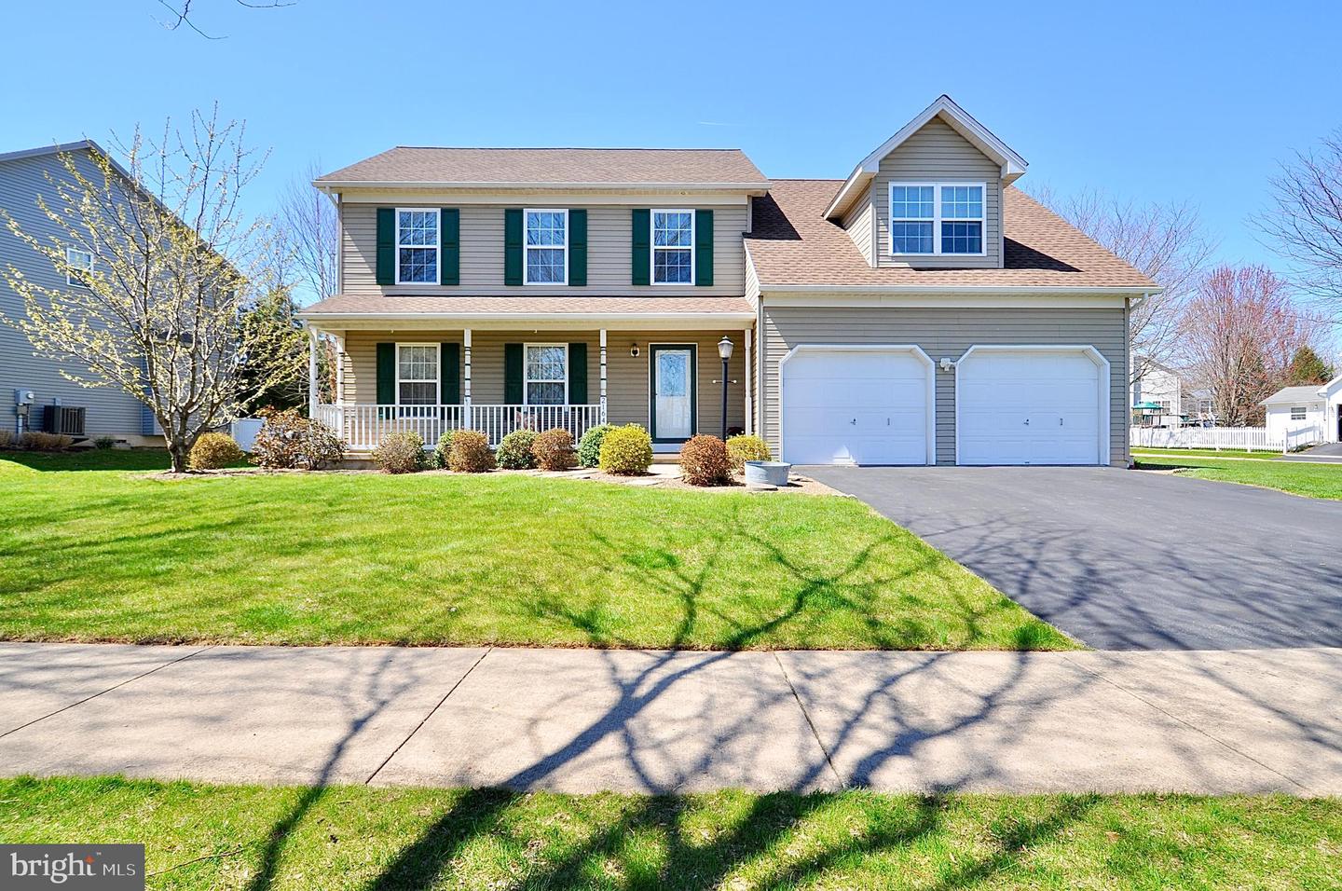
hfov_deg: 90.1
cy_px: 446
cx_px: 671
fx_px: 670
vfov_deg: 67.2
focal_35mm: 18
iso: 200
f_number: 8
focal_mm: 12
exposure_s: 1/200
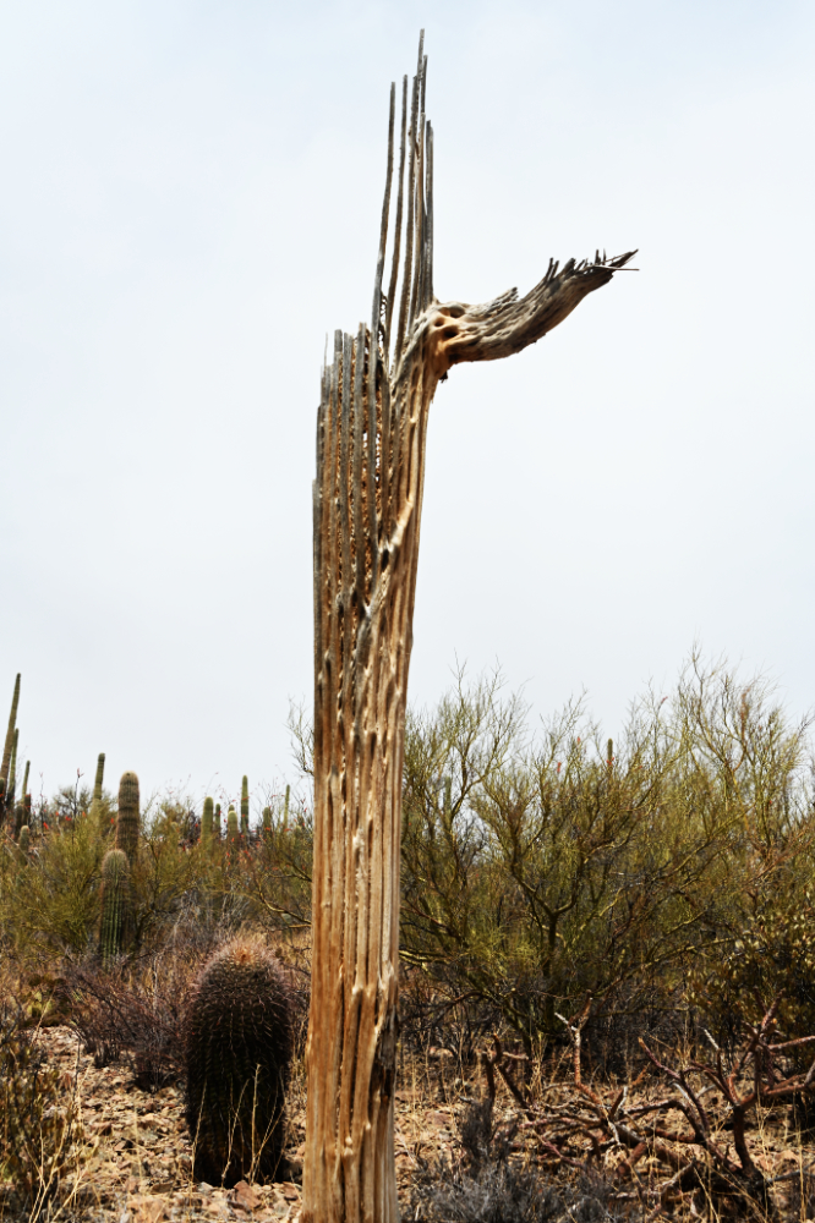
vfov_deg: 34.5
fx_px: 1971
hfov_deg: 23.4
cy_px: 612
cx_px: 408
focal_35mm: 58
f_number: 10
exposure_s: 1/400
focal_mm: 58
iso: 160
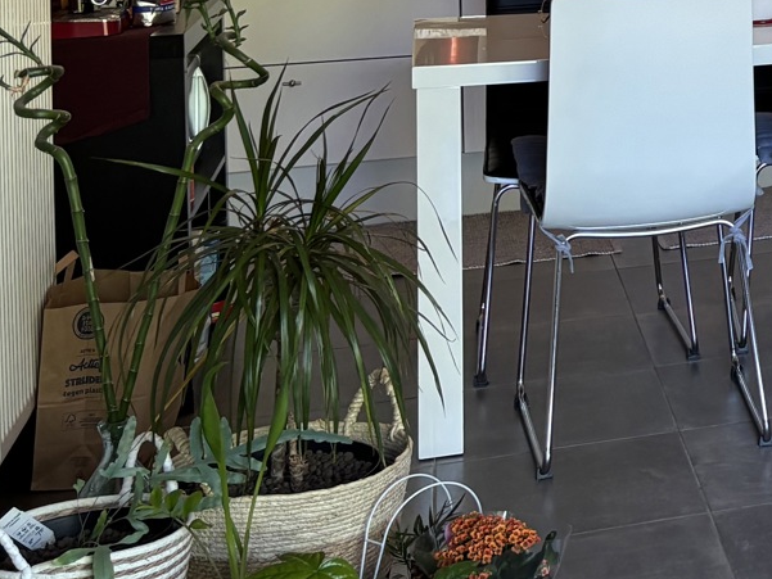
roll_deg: +0.6
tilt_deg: -0.8
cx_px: 1180
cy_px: -213
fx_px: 1851
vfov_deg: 16.6
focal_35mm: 83
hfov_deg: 20.1
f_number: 1.6
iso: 160
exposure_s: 1/50
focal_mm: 5.96
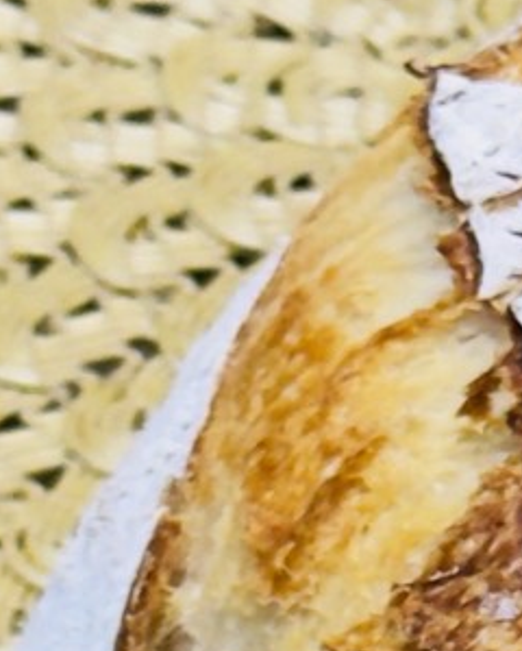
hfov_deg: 4.8
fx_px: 6032
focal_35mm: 313
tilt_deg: -55.5
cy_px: 1254
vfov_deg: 6.0
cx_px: 1280
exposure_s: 1/120
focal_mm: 6.76
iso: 80
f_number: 1.78
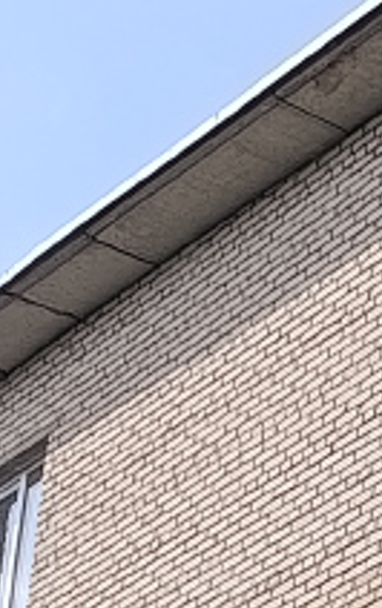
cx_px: 1287
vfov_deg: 10.9
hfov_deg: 6.4
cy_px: 1031
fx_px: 3023
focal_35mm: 182
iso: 50
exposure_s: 1/732
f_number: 1.7
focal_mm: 6.11
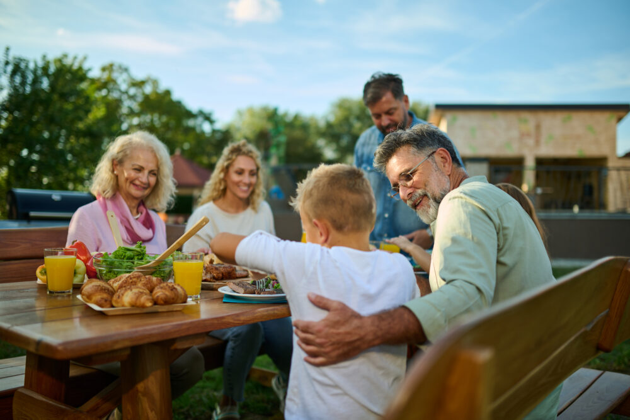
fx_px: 613
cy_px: 210
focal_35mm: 35
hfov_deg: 54.4
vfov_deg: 37.9
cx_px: 315
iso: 32
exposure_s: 1/800
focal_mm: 35
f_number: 1.4
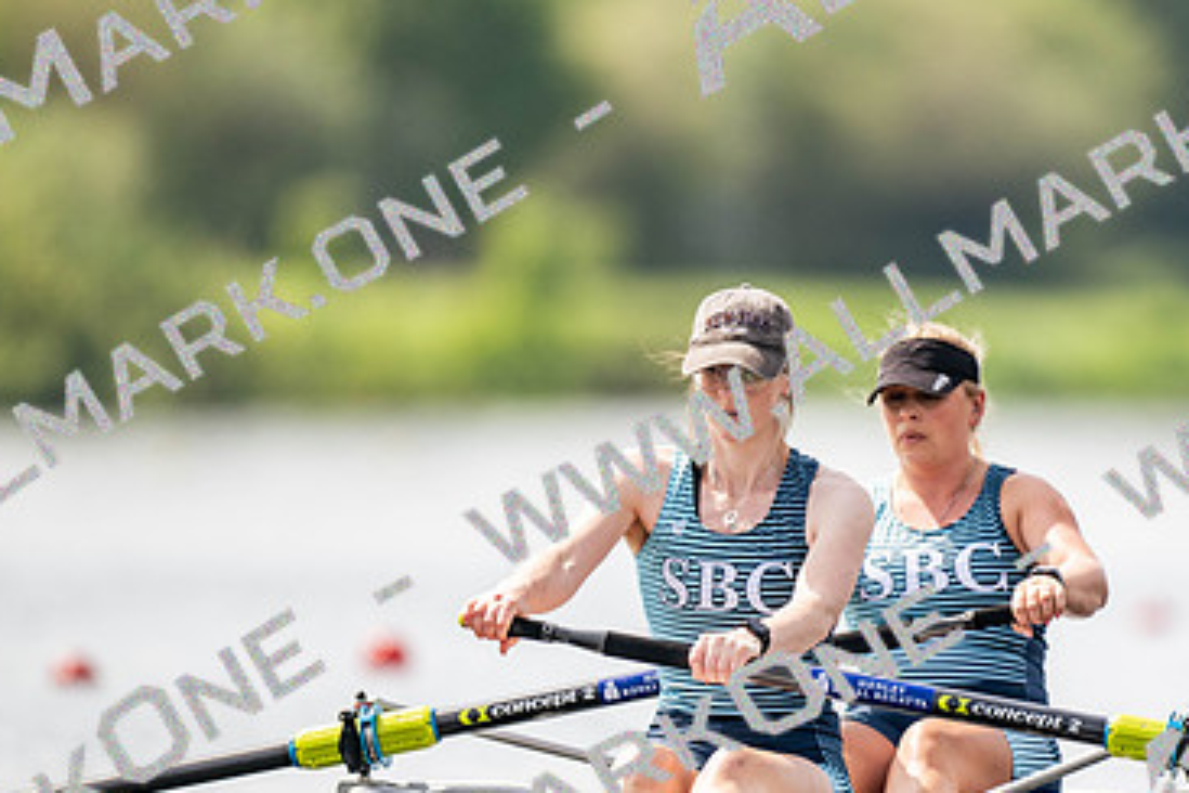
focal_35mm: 951
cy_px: 574
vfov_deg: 1.4
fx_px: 31407
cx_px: 867
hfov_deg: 2.2
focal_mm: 600
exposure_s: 1/2500
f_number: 4
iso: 400
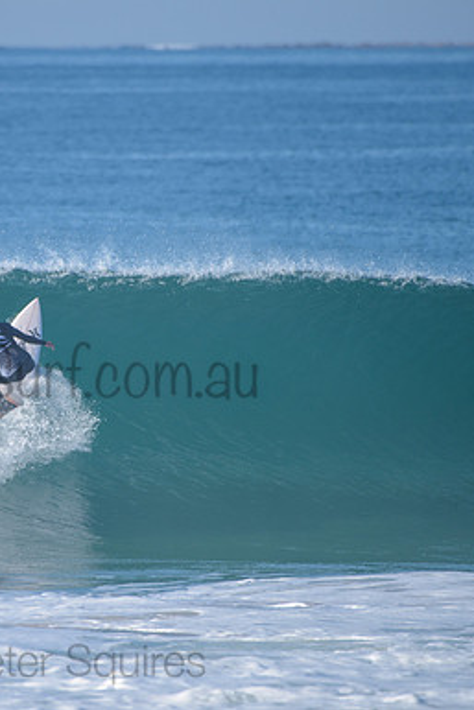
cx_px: 63
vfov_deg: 2.7
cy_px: 355
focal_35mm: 763
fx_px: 15055
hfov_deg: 1.8
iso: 220
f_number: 5.6
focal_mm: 500
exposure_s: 1/2000
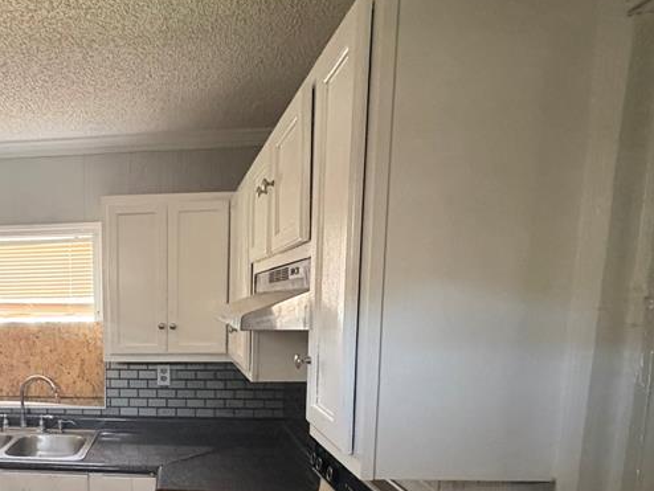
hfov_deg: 55.9
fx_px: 548
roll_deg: +0.7
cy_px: 385
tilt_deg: -8.1
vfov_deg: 46.0
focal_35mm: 29
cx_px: 105
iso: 1000
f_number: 2.2
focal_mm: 2.22
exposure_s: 1/52
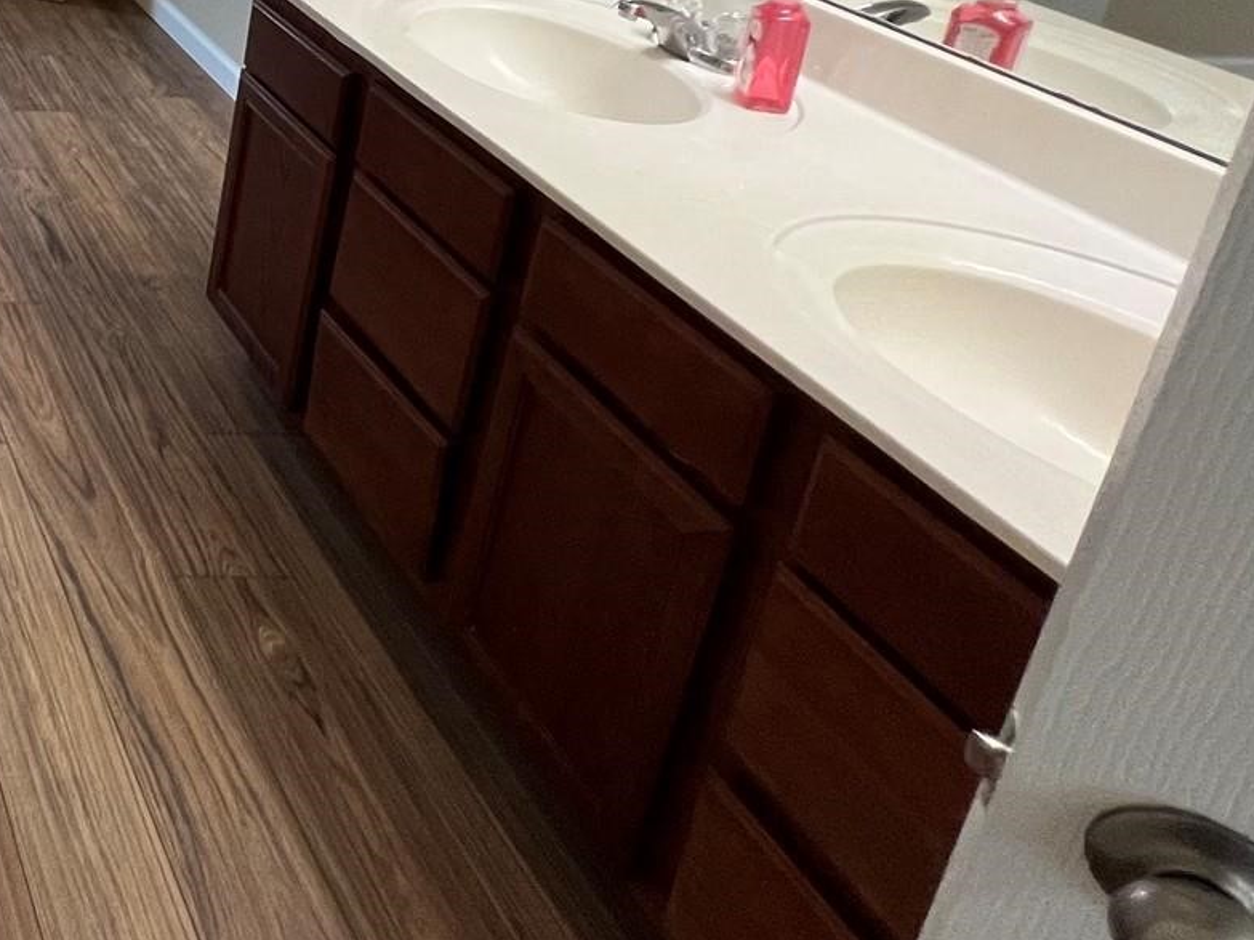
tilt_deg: -19.5
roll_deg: +0.3
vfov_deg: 36.4
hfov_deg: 35.8
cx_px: -381
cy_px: -54
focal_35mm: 34
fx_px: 1231
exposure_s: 1/120
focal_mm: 1.57
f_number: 1.8
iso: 250
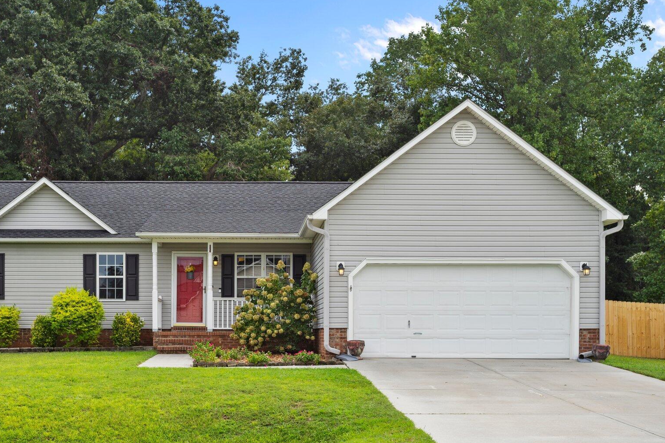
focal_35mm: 47
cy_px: 243
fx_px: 868
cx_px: 254
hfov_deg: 41.6
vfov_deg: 28.6
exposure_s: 1/320
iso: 125
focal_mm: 35
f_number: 8
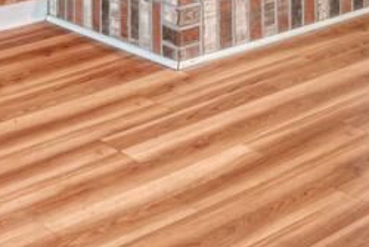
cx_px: 407
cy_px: -266
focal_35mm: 90
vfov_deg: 13.0
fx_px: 923
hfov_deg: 21.4
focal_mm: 10
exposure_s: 1
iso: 100
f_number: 8
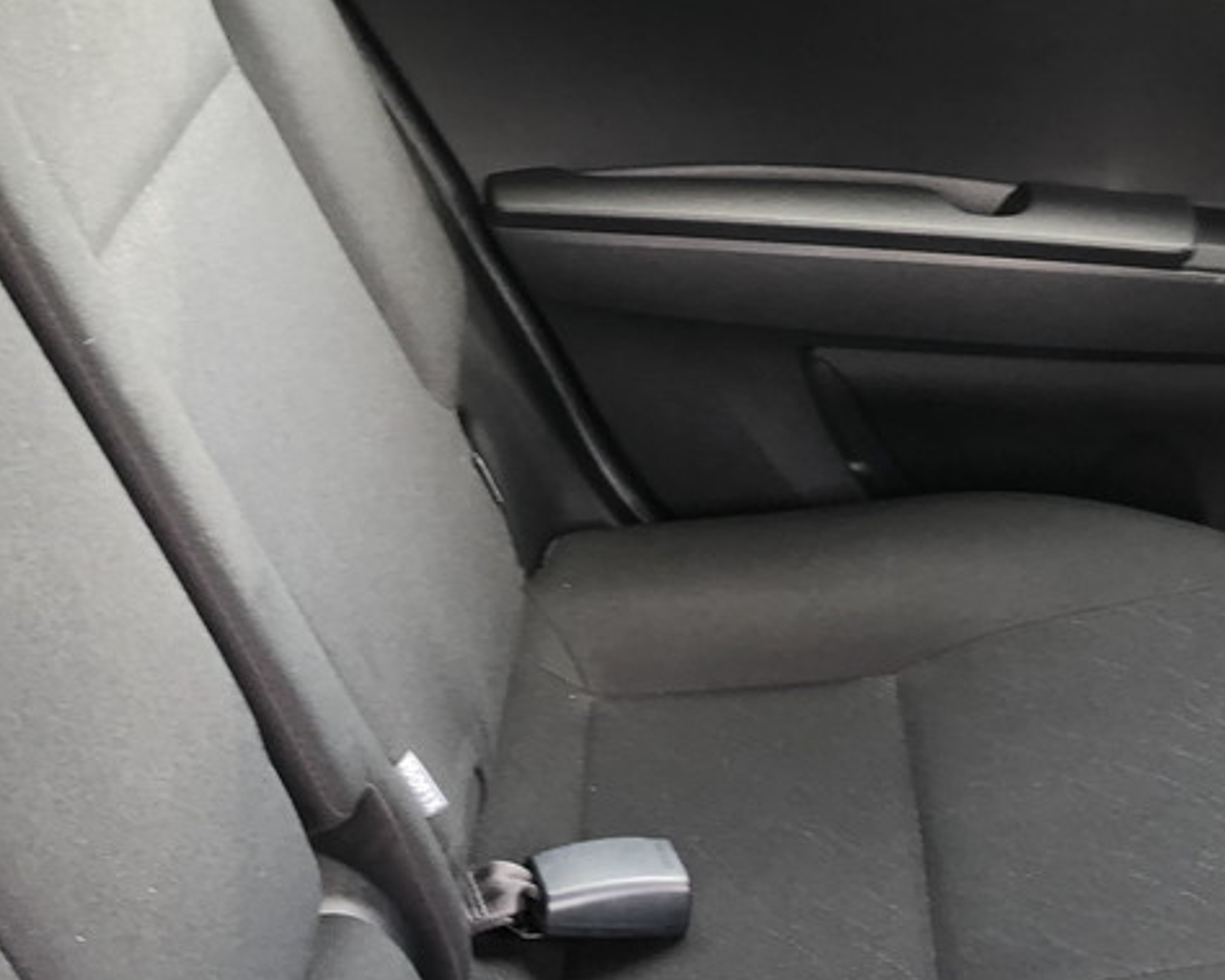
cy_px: 409
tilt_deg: -26.2
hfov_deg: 32.0
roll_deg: -1.1
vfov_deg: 25.8
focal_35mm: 59
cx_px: 571
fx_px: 2139
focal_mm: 4
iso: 32
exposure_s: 1/24
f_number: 1.8
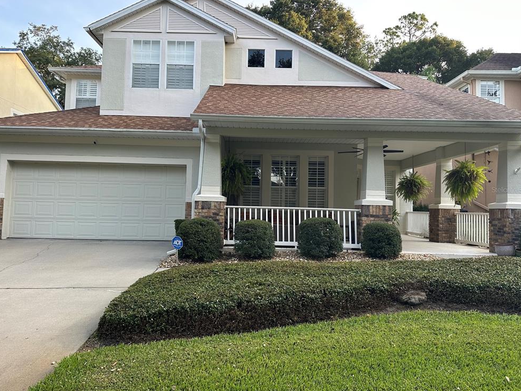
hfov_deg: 69.4
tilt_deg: +4.2
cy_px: 189
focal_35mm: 25
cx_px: 252
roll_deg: -1.3
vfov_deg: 54.9
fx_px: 376
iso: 64
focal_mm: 6.86
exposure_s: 1/234
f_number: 1.78
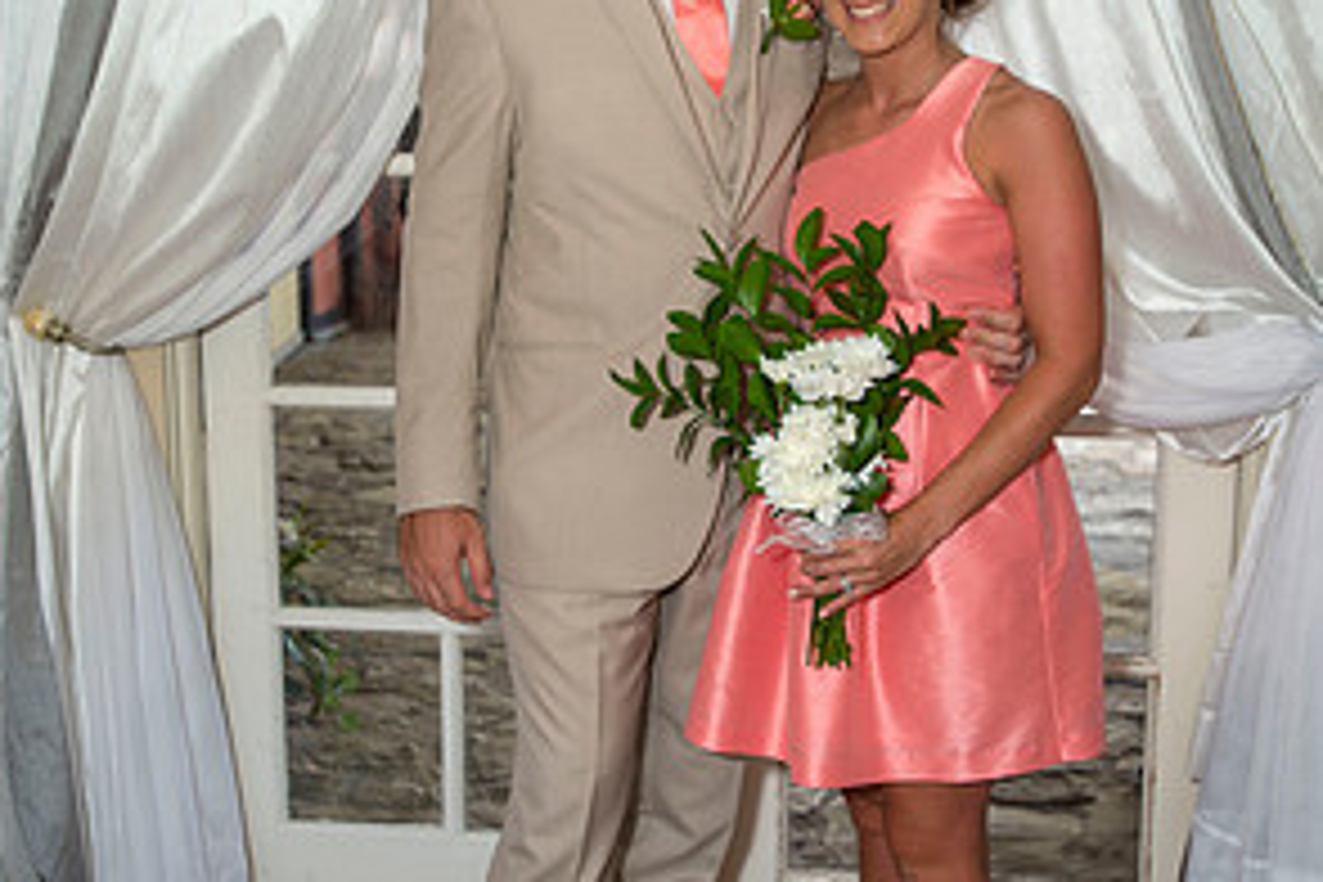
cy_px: 382
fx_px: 1801
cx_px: 655
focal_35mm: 49
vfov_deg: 27.5
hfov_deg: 40.3
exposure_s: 1/100
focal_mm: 32
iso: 200
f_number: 3.2
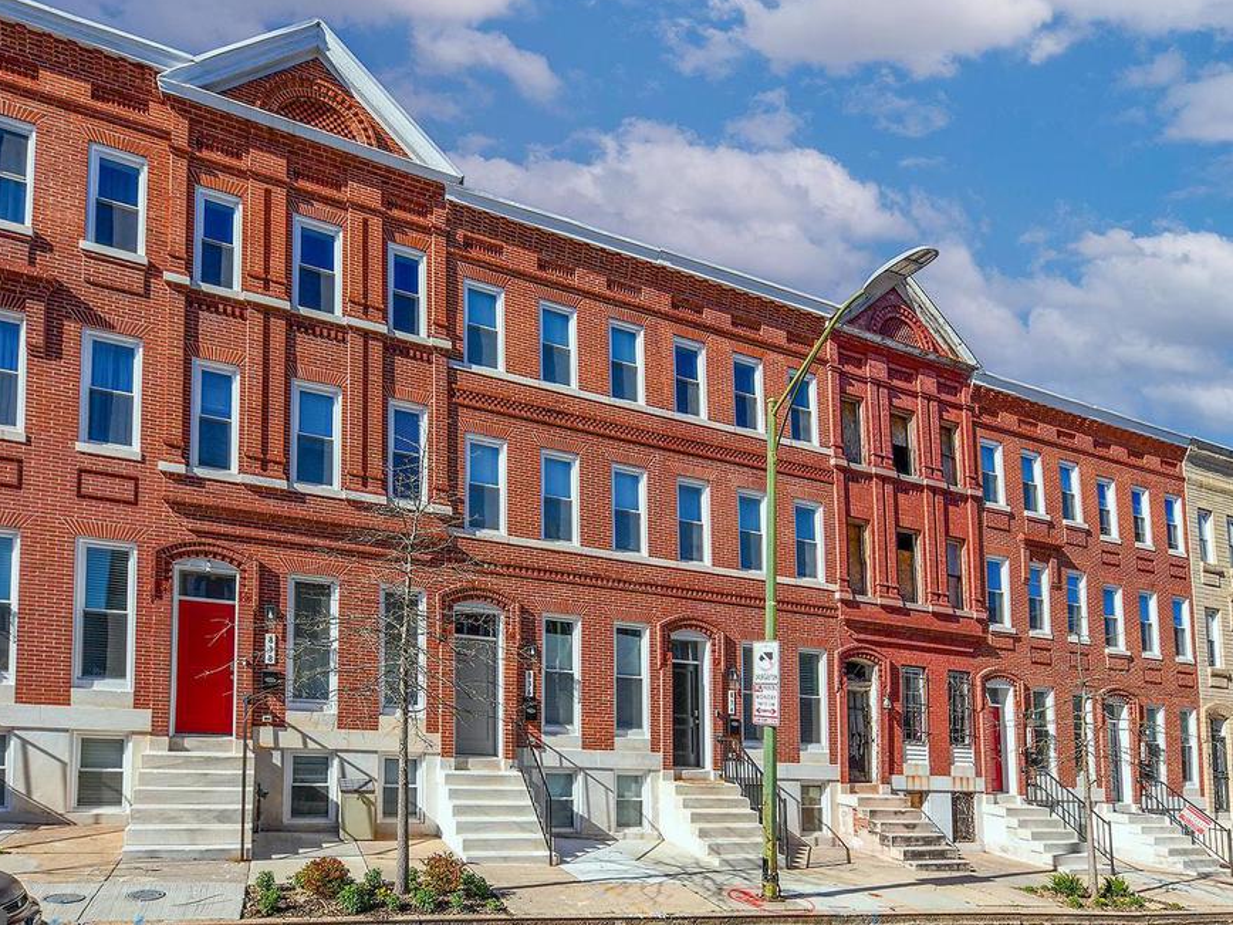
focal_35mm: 17
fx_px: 606
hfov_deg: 90.9
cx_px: 577
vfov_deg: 74.7
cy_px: 477
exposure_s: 1/800
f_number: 8
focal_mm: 13
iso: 250
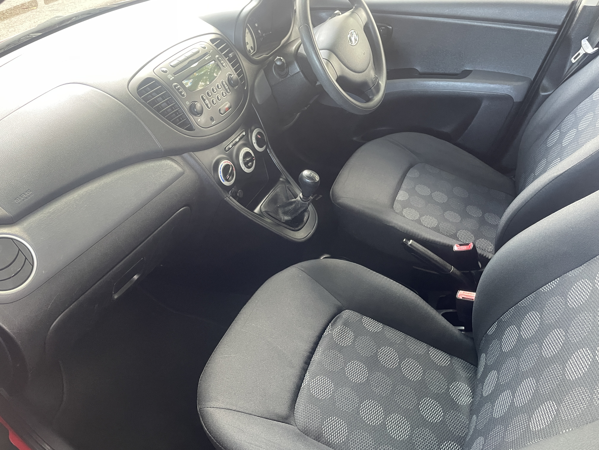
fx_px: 450
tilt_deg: -42.4
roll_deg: +4.9
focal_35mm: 26
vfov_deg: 53.1
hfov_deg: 67.3
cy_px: 225
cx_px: 300
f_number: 1.6
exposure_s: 1/60
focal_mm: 4.2
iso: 320
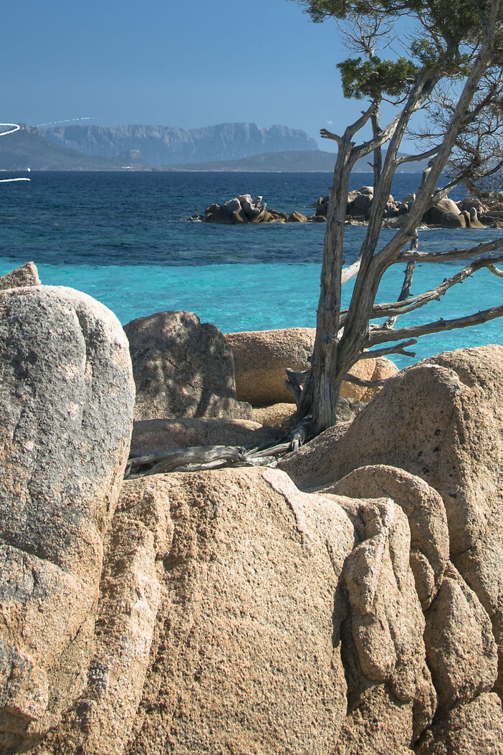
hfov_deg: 13.8
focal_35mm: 99
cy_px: 9
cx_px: 299
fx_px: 2078
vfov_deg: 20.0
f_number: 8
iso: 200
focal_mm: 29
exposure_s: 1/250
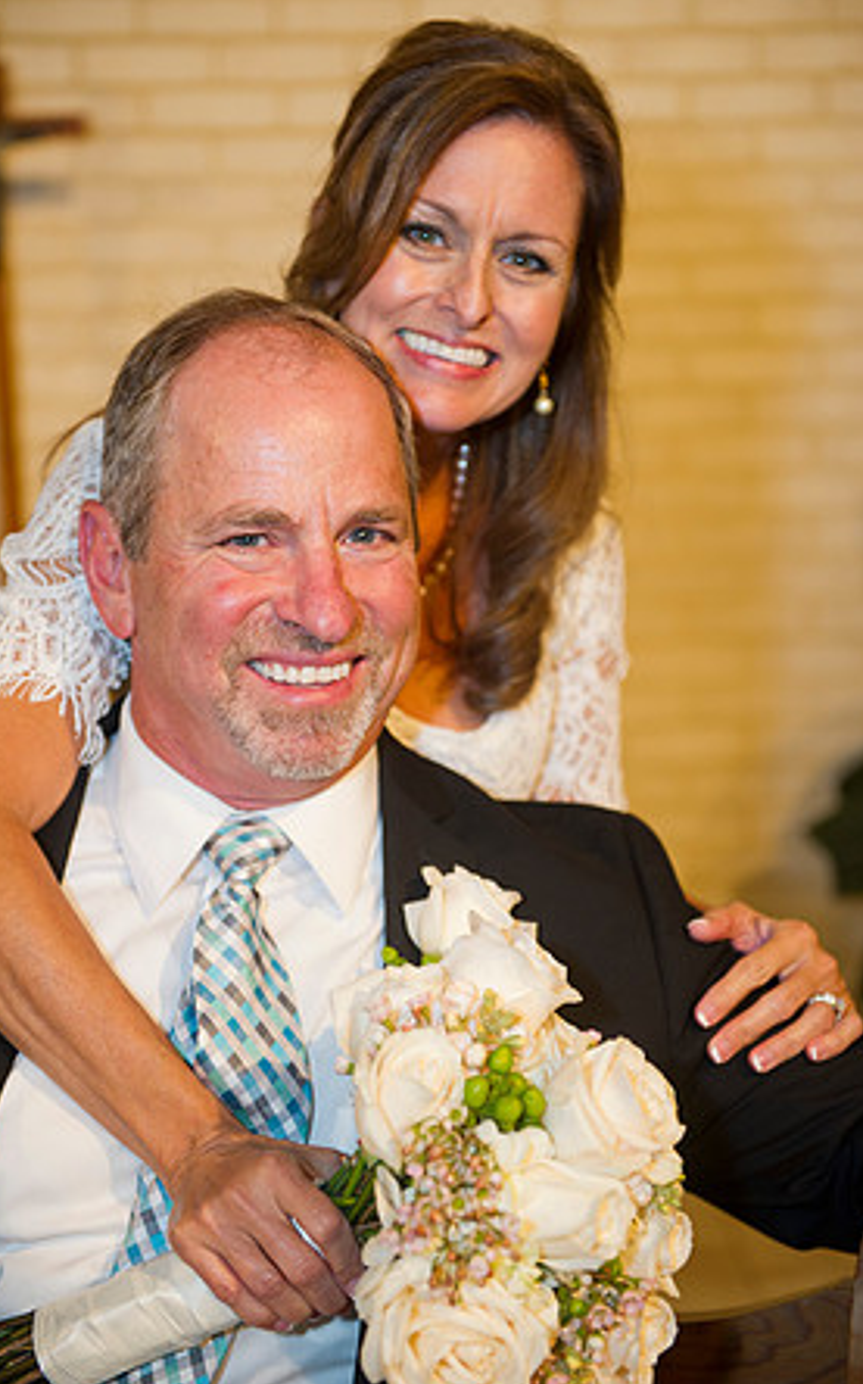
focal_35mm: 64
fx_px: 2412
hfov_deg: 20.3
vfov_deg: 32.0
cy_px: 689
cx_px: 422
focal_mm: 62
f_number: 3.2
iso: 1250
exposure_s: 1/125
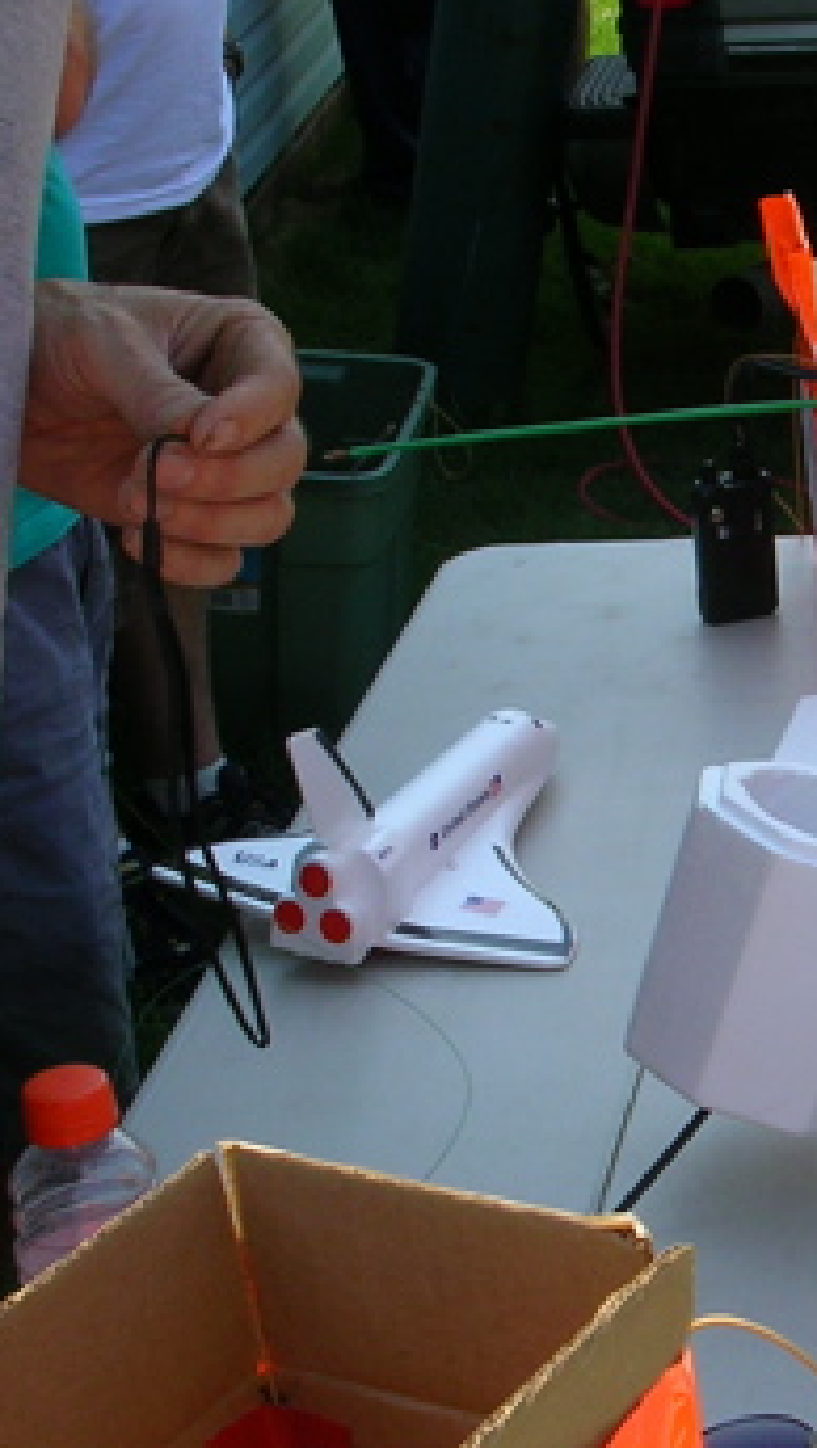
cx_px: 998
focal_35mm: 77
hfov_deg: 15.1
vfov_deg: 27.5
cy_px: 804
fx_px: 2960
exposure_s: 1/227
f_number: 5.6
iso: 50
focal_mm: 5.8
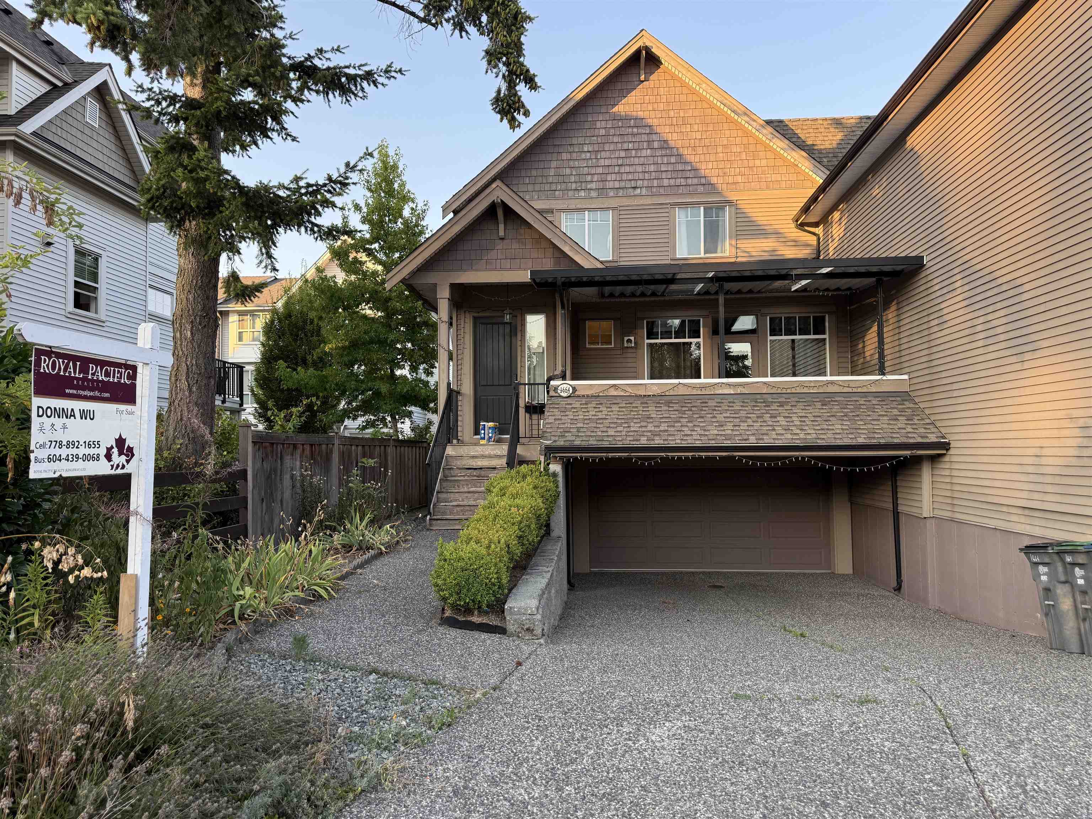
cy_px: 410
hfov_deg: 71.6
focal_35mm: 24
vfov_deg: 56.8
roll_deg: +0.4
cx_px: 546
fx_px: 757
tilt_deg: +3.1
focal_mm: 6.76
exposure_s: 1/350
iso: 100
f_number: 1.78
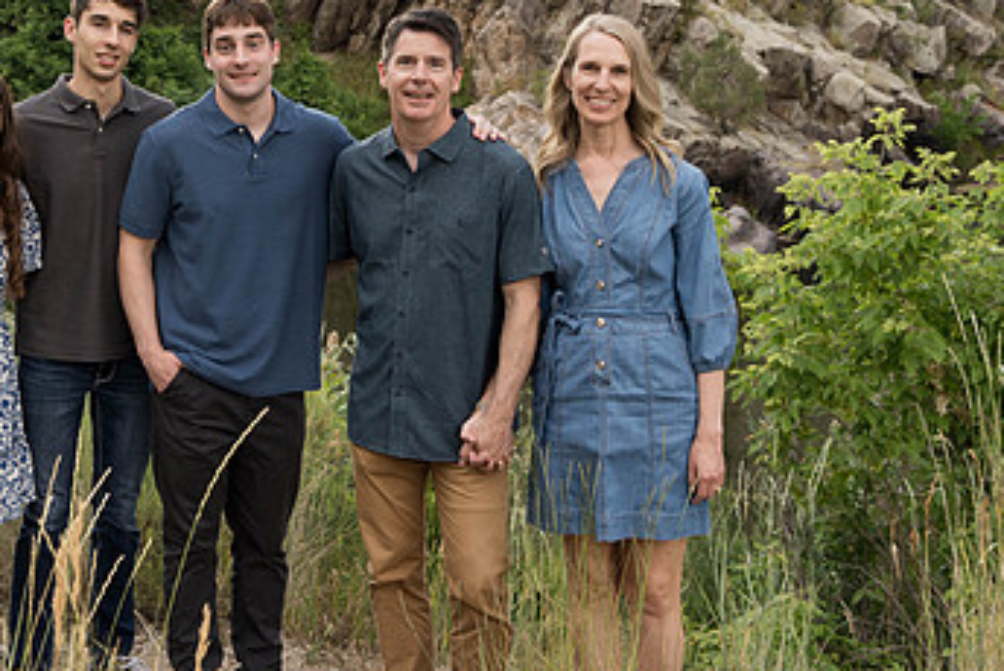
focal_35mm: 59
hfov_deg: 32.7
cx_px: 169
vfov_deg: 22.9
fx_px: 1647
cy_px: 206
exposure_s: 1/200
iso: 800
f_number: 4.5
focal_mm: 35
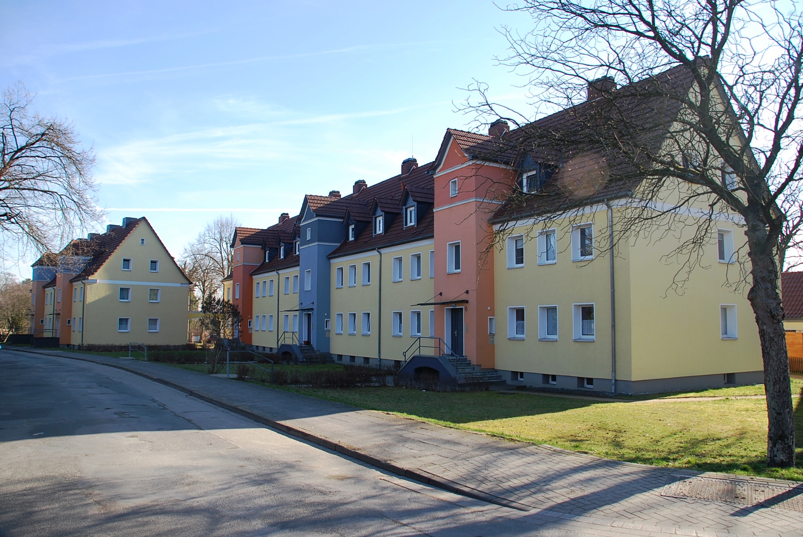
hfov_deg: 67.3
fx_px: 603
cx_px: 402
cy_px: 268
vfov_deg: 48.0
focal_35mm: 27
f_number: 5.6
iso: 100
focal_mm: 18
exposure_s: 1/200
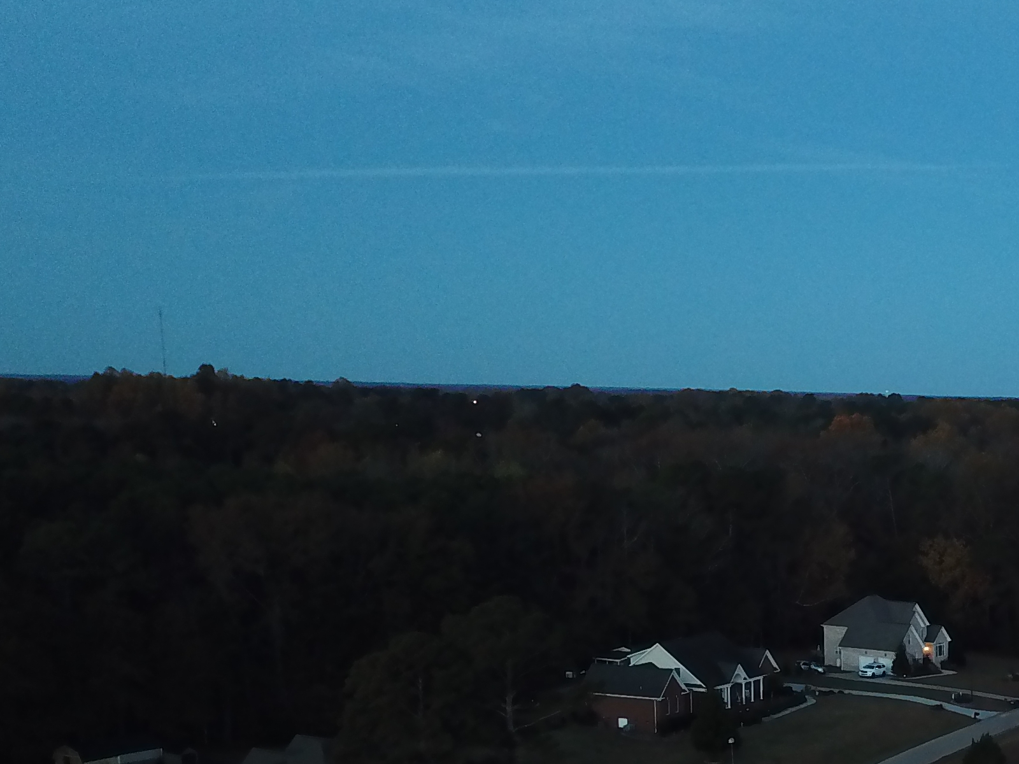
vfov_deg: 21.6
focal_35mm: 65
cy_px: 809
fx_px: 1913
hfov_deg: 27.2
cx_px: 1135
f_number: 2.2
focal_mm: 4.73
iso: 375
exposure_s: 1/12.5
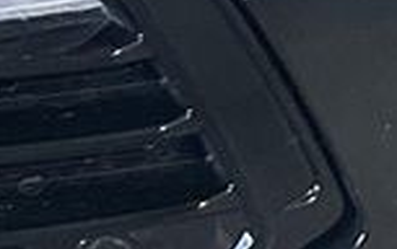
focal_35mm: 241
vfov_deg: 5.2
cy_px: -490
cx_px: 890
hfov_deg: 8.1
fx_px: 2610
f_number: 1.8
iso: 40
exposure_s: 1/50
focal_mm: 3
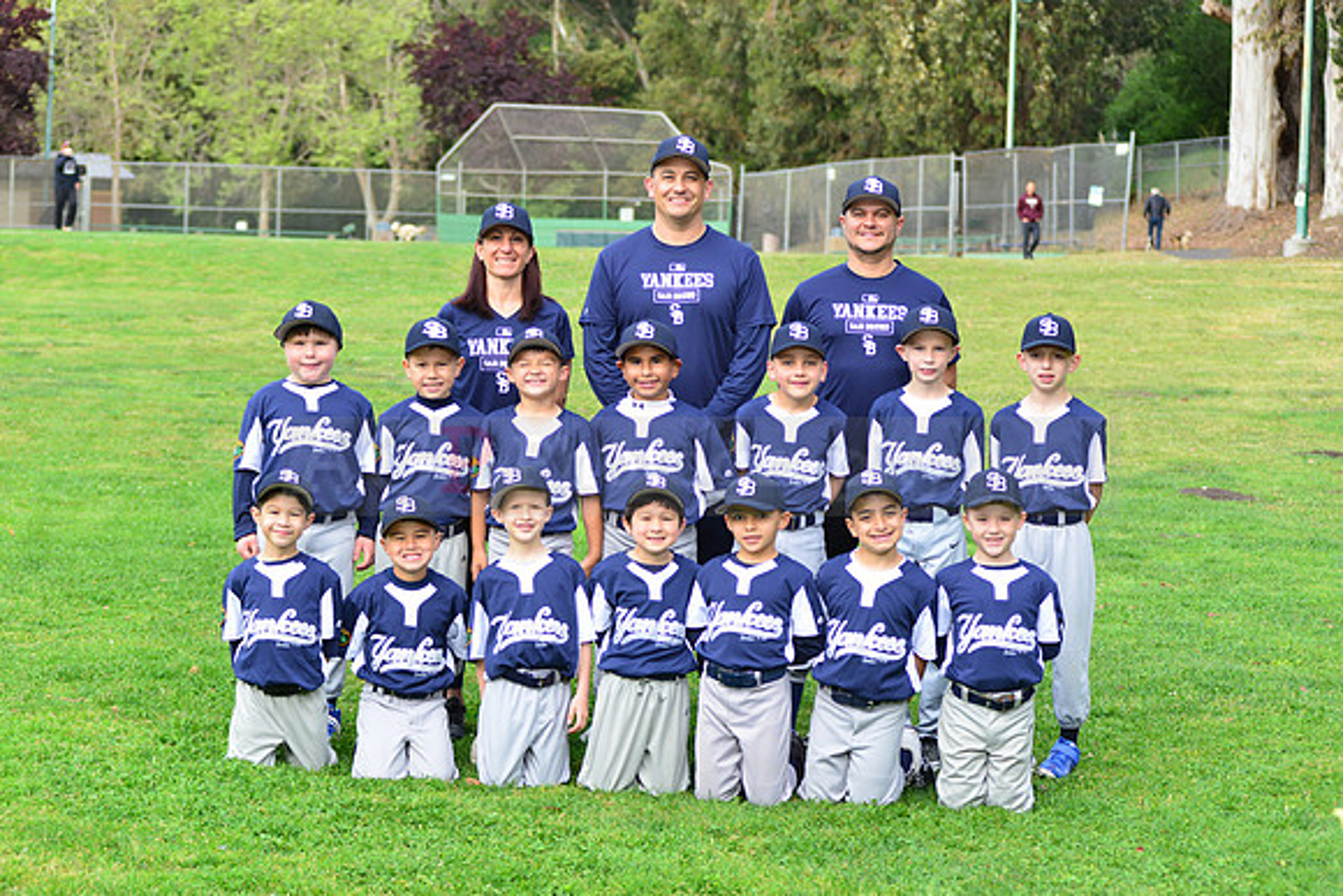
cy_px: 448
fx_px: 2985
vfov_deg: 17.1
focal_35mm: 80
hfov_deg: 25.4
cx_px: 672
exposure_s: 1/200
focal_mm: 80
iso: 320
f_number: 5.6
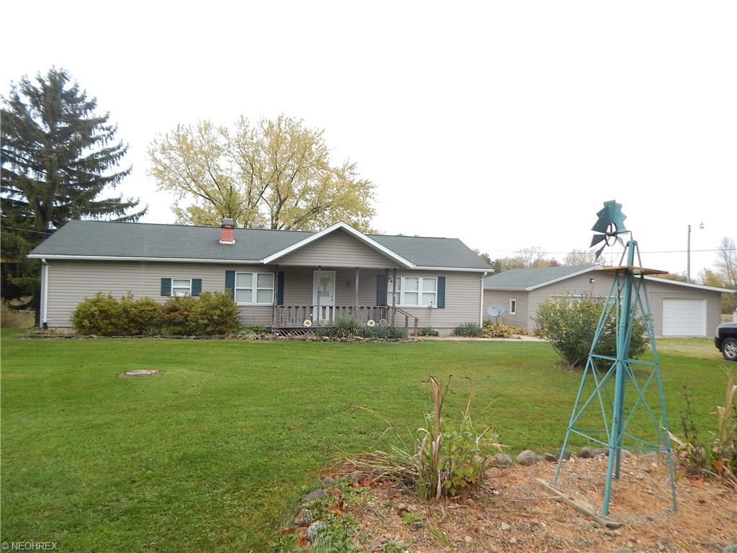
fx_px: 468
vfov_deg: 61.1
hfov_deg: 76.4
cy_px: 276
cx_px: 368
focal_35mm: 22
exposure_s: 1/200
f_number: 3
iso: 125
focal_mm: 4
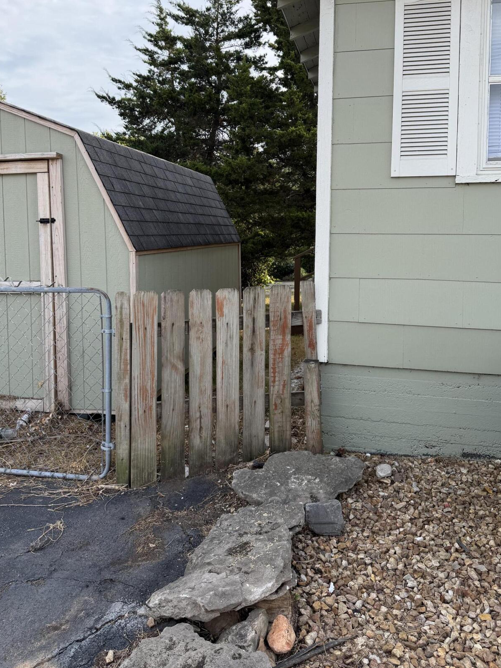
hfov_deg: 46.8
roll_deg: -0.7
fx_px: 579
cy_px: 269
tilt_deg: -2.5
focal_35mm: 30
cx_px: 257
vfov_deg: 59.5
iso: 100
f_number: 1.78
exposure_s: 1/1949
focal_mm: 6.76
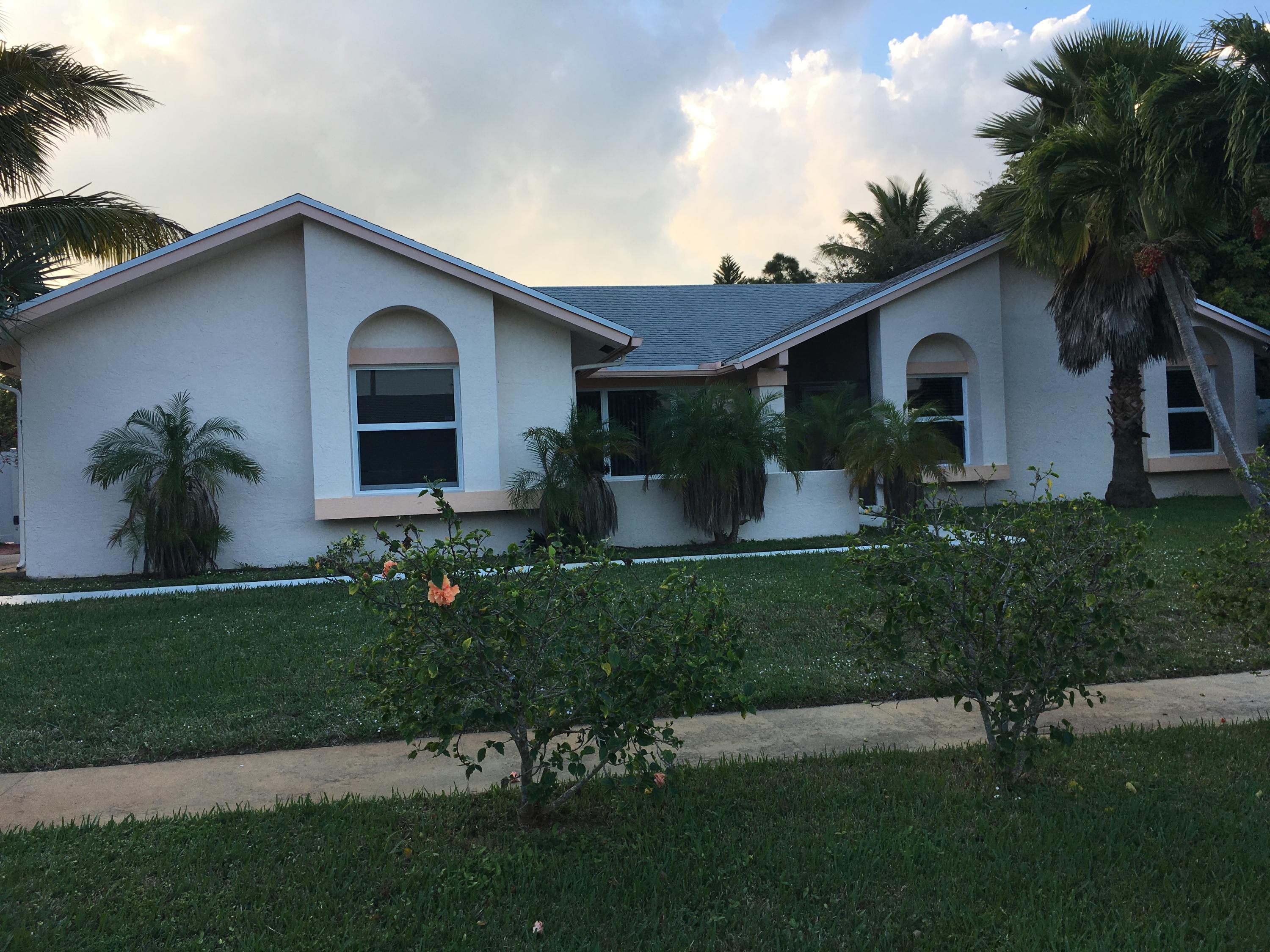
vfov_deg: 48.2
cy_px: 476
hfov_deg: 61.7
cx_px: 635
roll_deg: +2.1
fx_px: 1064
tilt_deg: +1.0
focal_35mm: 29
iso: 25
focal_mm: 4.15
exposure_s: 1/354
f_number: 2.2
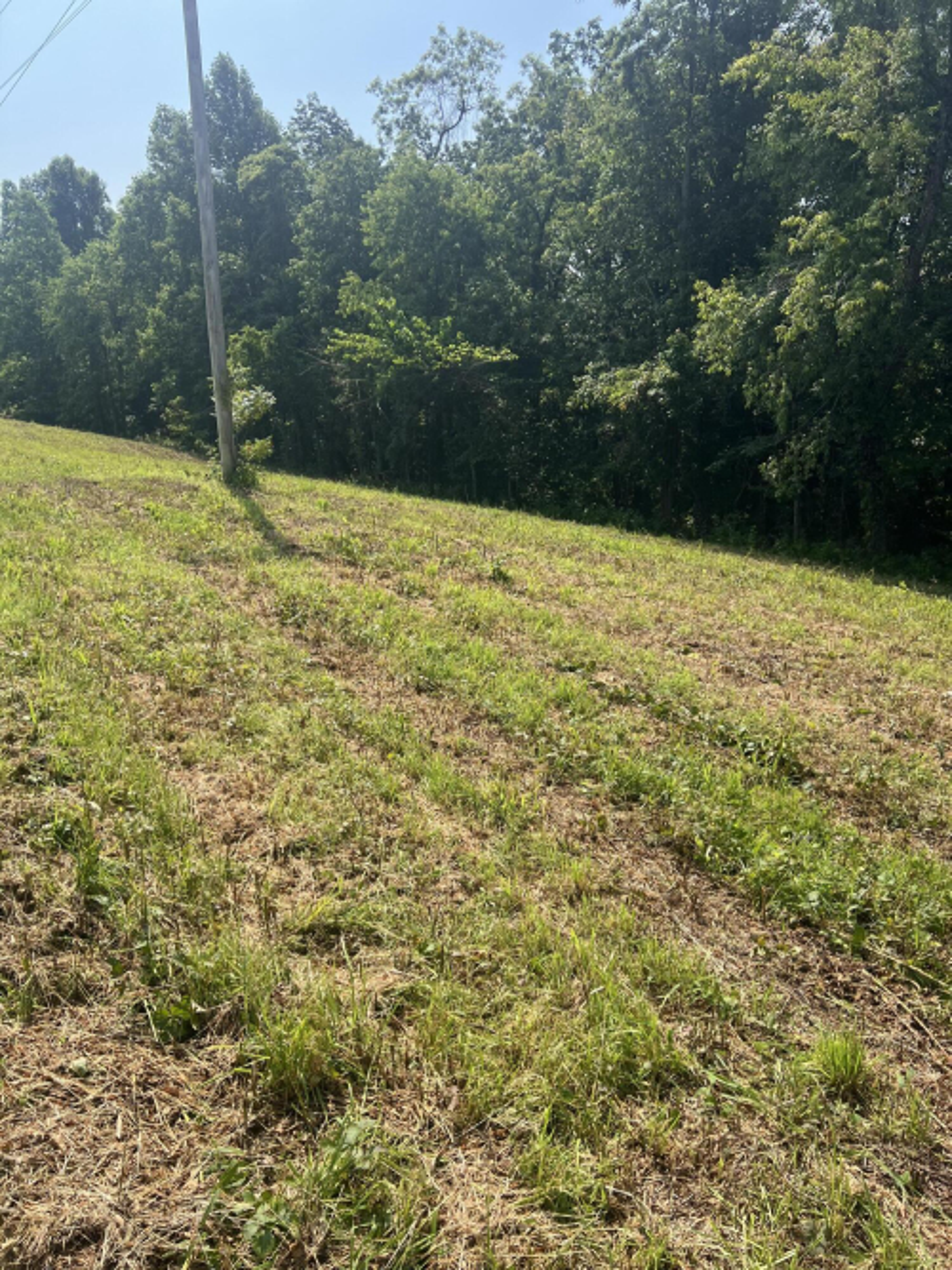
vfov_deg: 67.3
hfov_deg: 53.0
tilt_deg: -19.3
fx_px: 954
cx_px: 476
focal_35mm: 26
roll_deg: -5.9
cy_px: 635
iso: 50
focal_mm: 5.7
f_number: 1.5
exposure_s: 1/2165
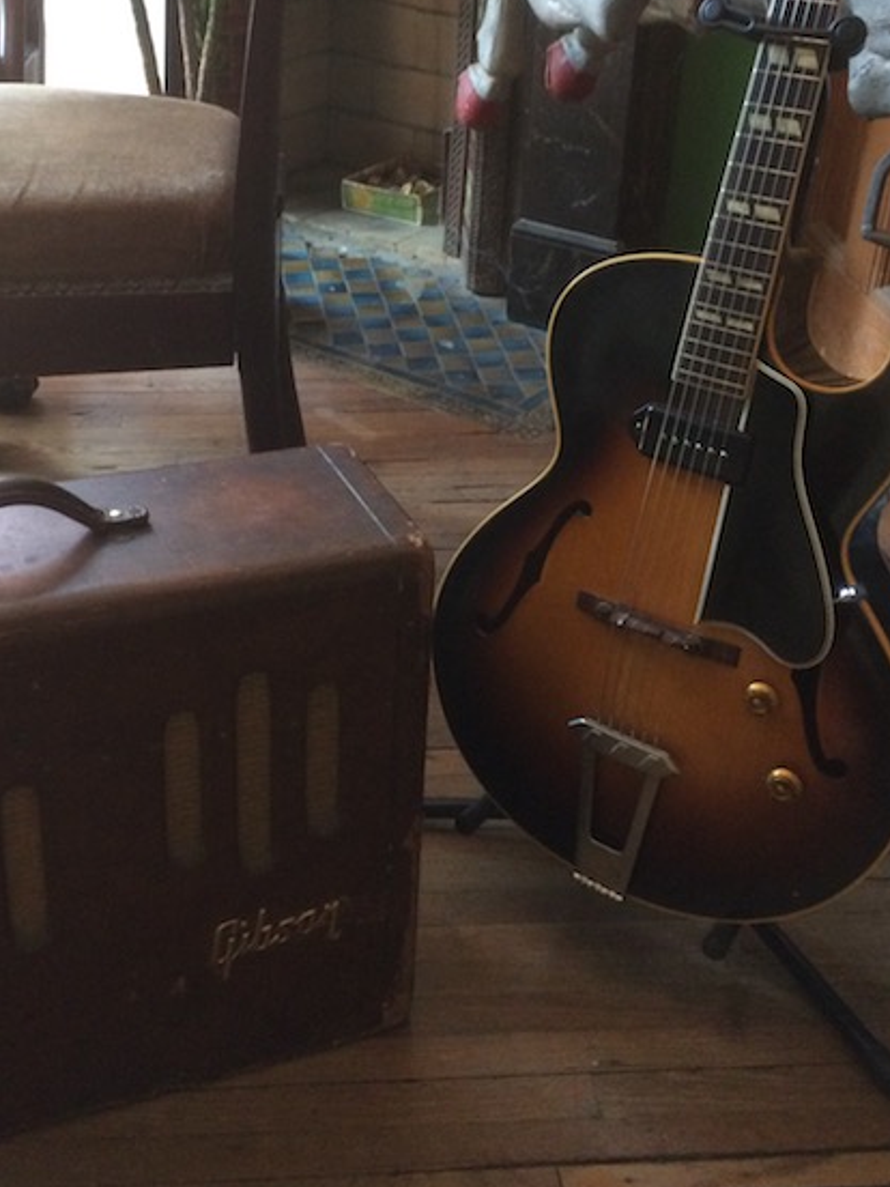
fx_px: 1440
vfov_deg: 44.3
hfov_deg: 34.2
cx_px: 333
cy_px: 413
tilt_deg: -25.4
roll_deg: -1.7
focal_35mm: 42
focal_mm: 4.15
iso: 320
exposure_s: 1/24
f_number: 2.2
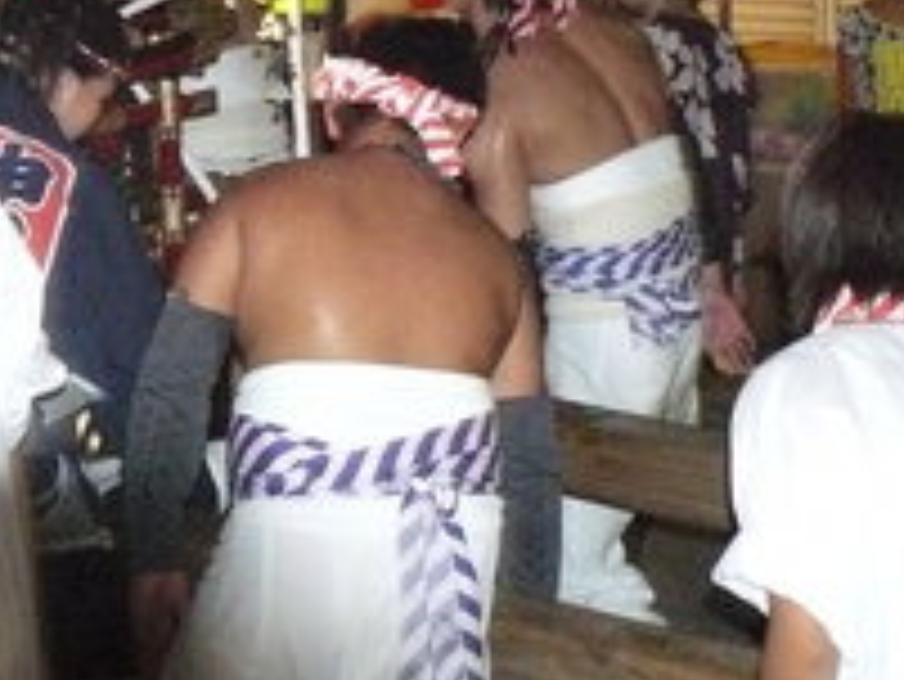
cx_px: -27
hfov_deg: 21.8
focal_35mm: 86
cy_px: -50
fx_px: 2247
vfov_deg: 16.7
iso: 800
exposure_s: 1/30
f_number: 4
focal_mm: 6
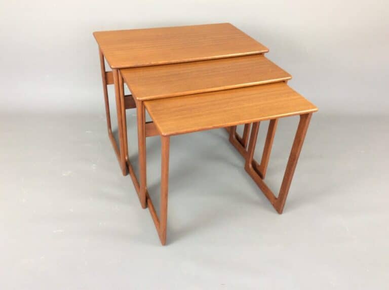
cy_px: 145
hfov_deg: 56.9
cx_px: 194
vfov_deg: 44.0
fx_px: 359
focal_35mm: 32
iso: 40
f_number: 2.4
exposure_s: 1/25
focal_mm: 3.3
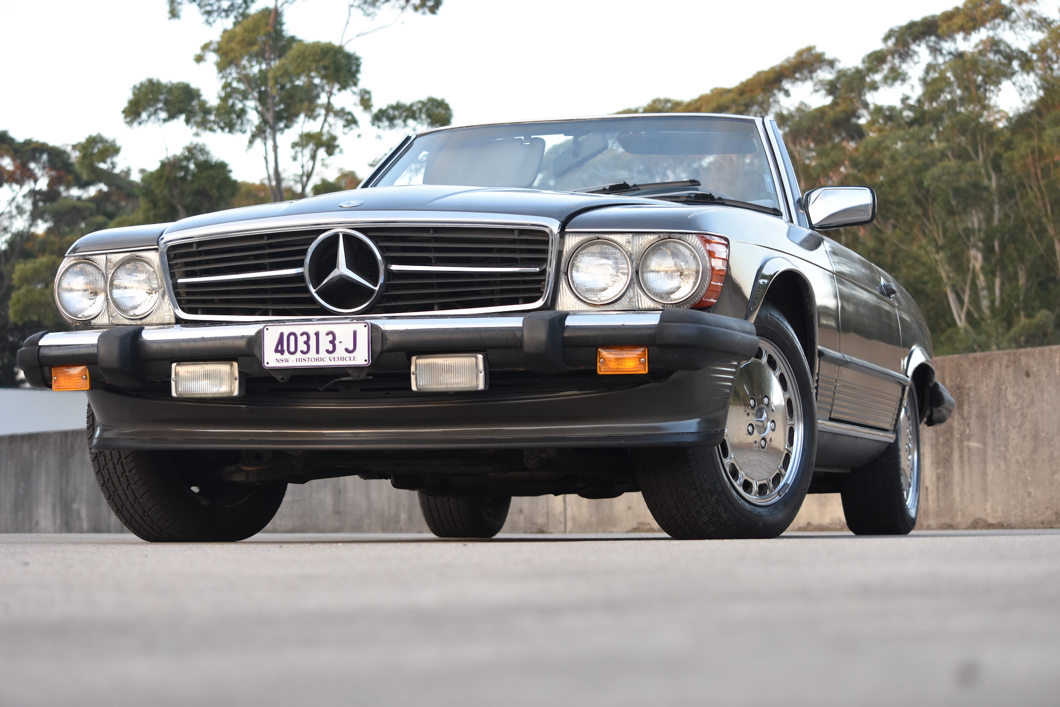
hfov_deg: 24.6
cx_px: 530
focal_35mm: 82
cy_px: 354
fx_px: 2429
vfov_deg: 16.6
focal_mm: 55
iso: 400
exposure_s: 1/60
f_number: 5.6
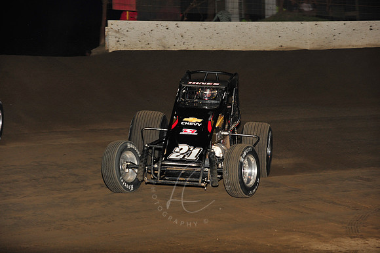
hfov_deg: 15.2
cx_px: 190
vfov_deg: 10.1
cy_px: 126
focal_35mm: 135
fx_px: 1424
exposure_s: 1/320
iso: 800
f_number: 6.3
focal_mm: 135
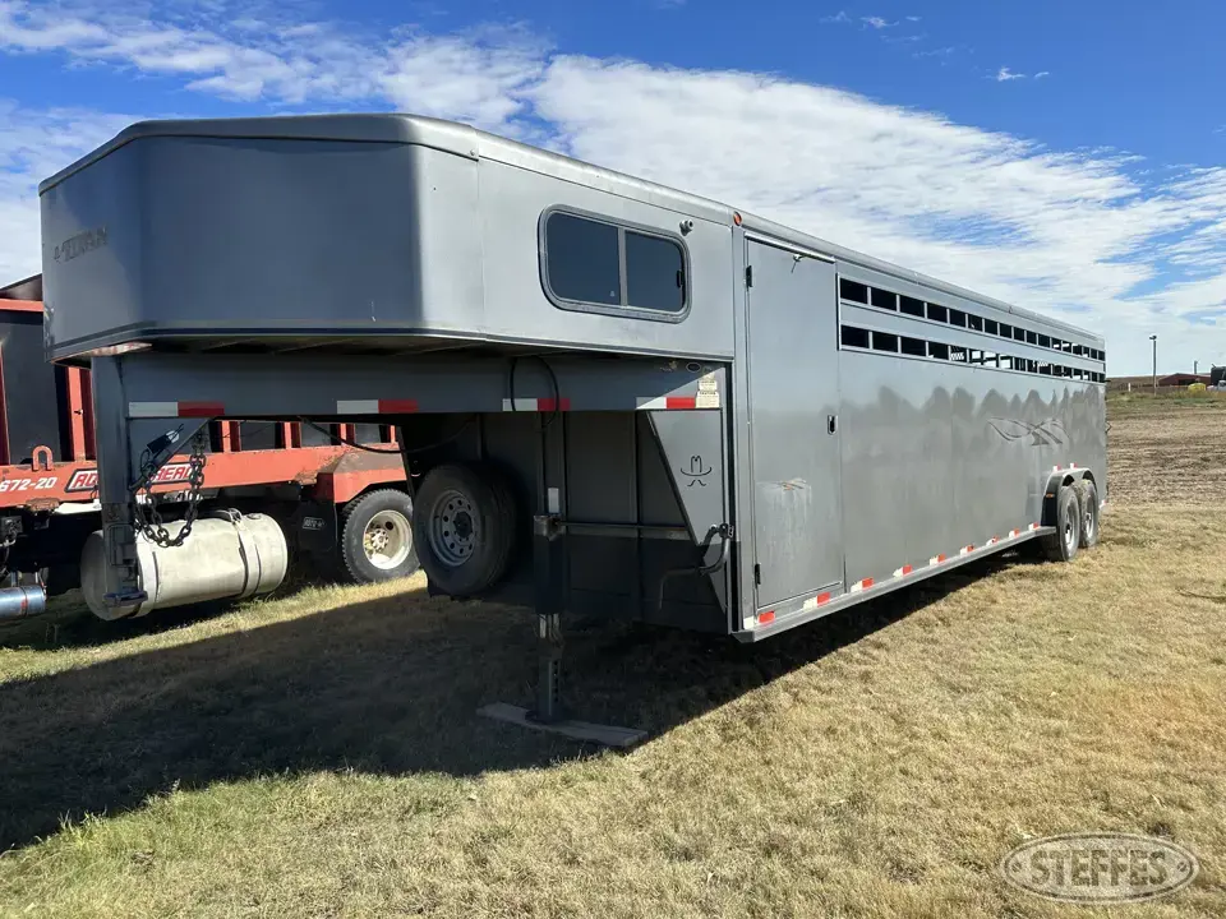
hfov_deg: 71.6
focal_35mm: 24
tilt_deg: -4.4
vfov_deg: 56.8
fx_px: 850
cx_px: 613
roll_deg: +3.0
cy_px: 460
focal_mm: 6.86
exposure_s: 1/3861
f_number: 1.78
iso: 80
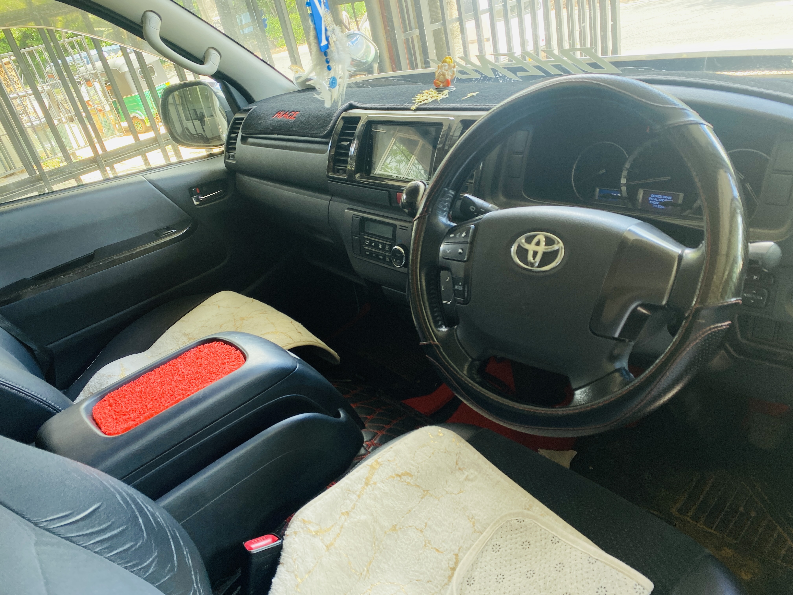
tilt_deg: -27.3
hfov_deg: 67.3
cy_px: 298
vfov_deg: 53.1
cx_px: 396
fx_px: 596
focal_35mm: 26
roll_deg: +13.1
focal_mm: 4.25
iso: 50
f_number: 1.8
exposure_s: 1/122
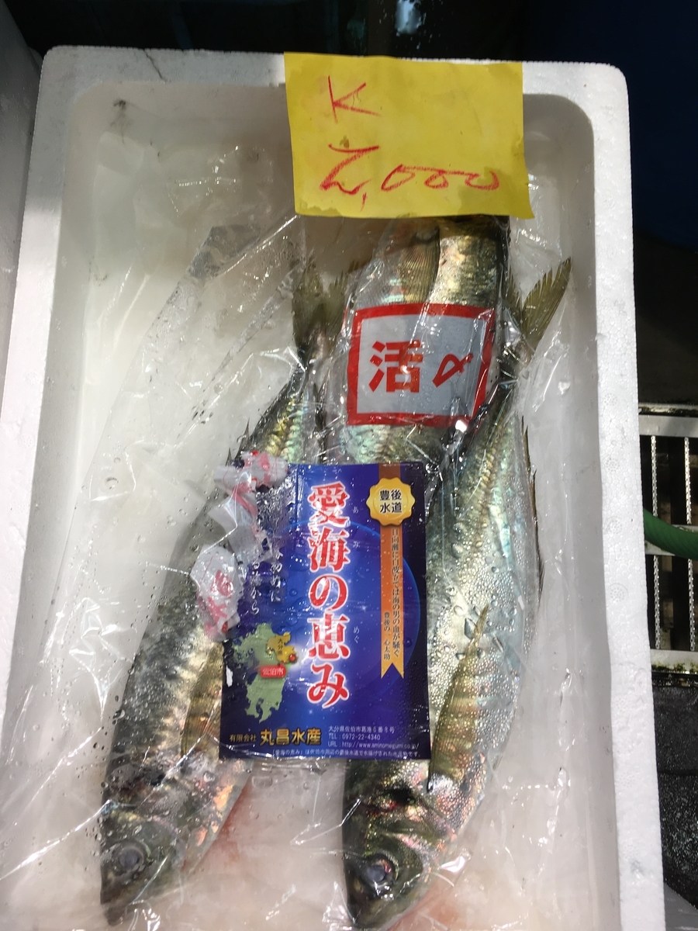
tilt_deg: -79.9
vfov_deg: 61.7
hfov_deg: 48.2
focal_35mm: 29
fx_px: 780
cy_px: 466
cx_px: 349
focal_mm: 4.15
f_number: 2.2
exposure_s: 1/121
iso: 25
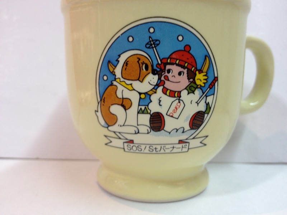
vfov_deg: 40.7
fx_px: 290
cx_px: 144
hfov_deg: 52.6
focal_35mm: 35
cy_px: 108
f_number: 2.4
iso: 80
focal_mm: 4.28
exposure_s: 1/33
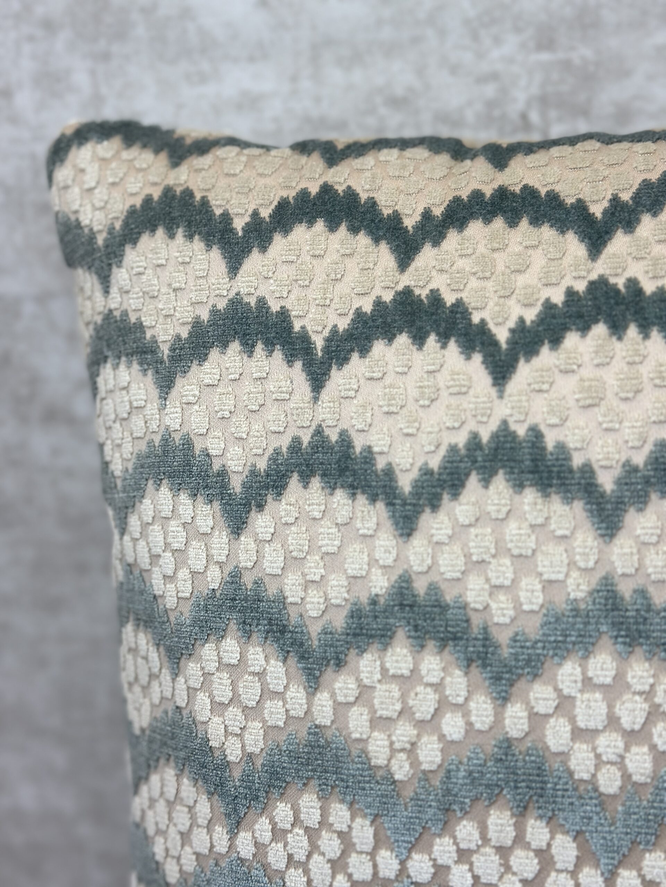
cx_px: 333
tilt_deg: -11.8
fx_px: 1231
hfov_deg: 30.3
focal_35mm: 48
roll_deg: +2.4
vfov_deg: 39.7
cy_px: 444
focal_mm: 6.86
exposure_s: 1/239
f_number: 1.78
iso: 80
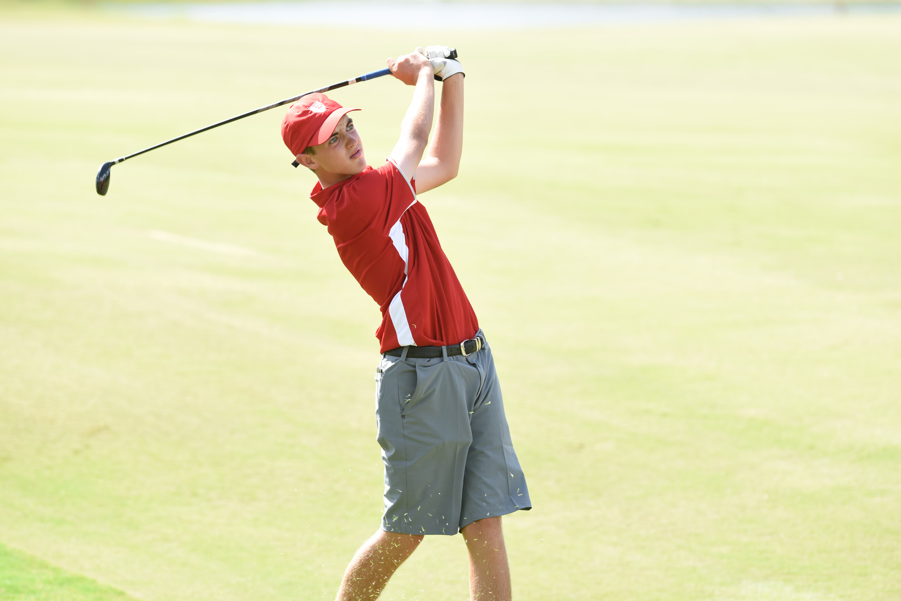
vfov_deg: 4.6
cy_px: 300
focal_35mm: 300
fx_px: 7511
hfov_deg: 6.9
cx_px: 450
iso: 400
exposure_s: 1/640
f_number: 5.6
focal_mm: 300
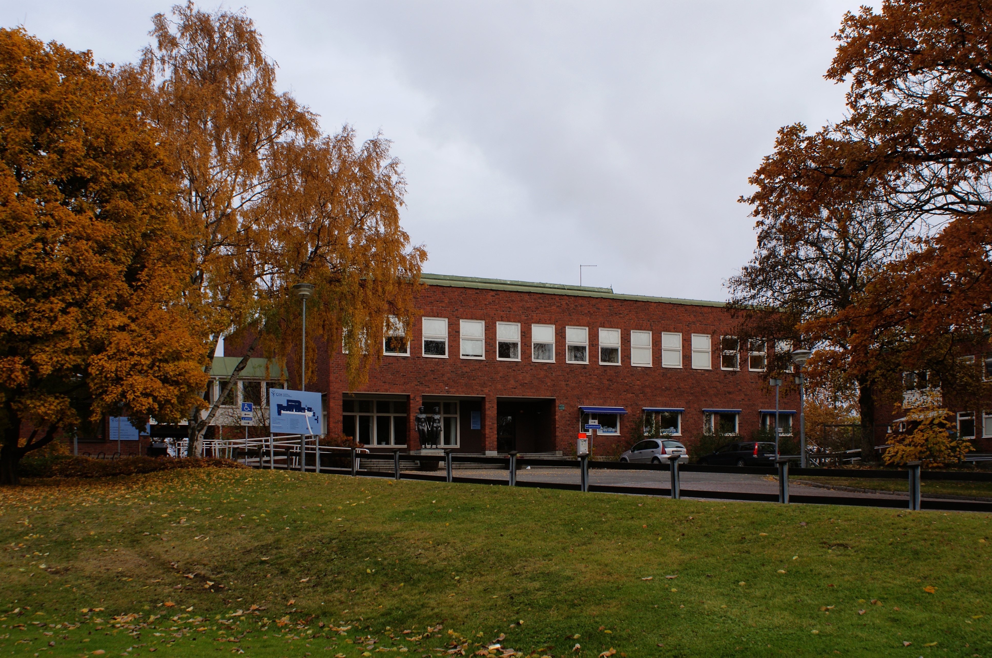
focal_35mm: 39
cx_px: 496
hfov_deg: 49.6
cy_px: 329
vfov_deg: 34.1
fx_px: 1073
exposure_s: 1/100
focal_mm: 26
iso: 100
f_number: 9
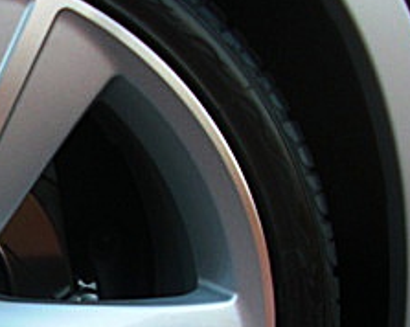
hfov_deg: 17.5
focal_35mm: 101
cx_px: -165
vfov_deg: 14.9
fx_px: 1225
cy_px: 342
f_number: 2.8
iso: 100
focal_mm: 6.3
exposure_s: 1/125
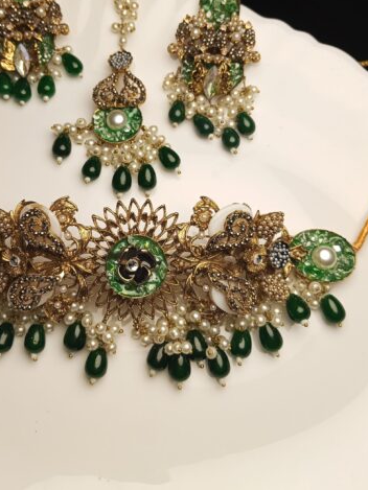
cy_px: 192
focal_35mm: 33
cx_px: 152
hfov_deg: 42.8
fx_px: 468
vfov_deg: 54.9
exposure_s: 1/230
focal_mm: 3.98
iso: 50
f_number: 1.8
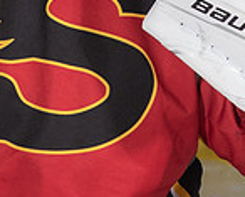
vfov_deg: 2.6
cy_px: -217
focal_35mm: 602
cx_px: 30
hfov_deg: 3.2
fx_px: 4368
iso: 500
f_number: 5.6
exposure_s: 1/250
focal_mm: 85
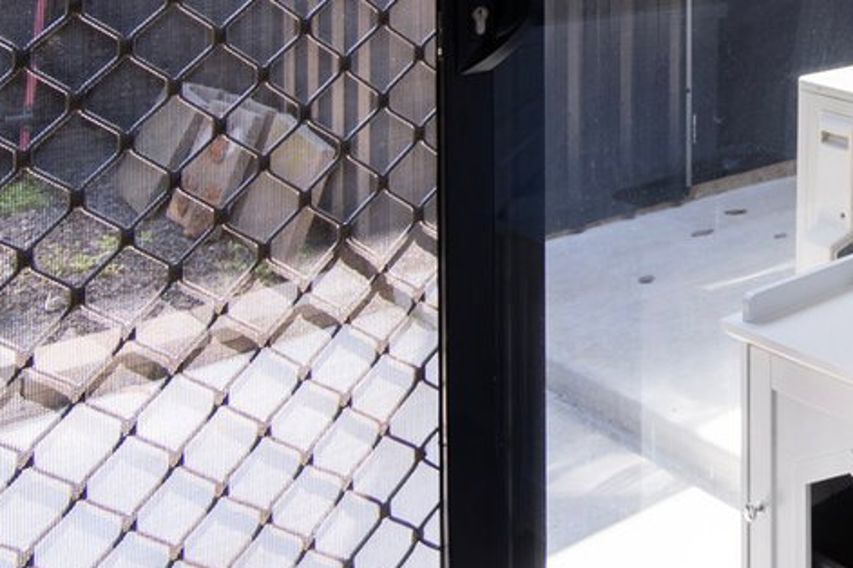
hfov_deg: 31.8
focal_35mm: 51
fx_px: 1208
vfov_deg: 23.3
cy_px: -178
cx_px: 1047
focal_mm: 10
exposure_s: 1/60
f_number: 4
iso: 125
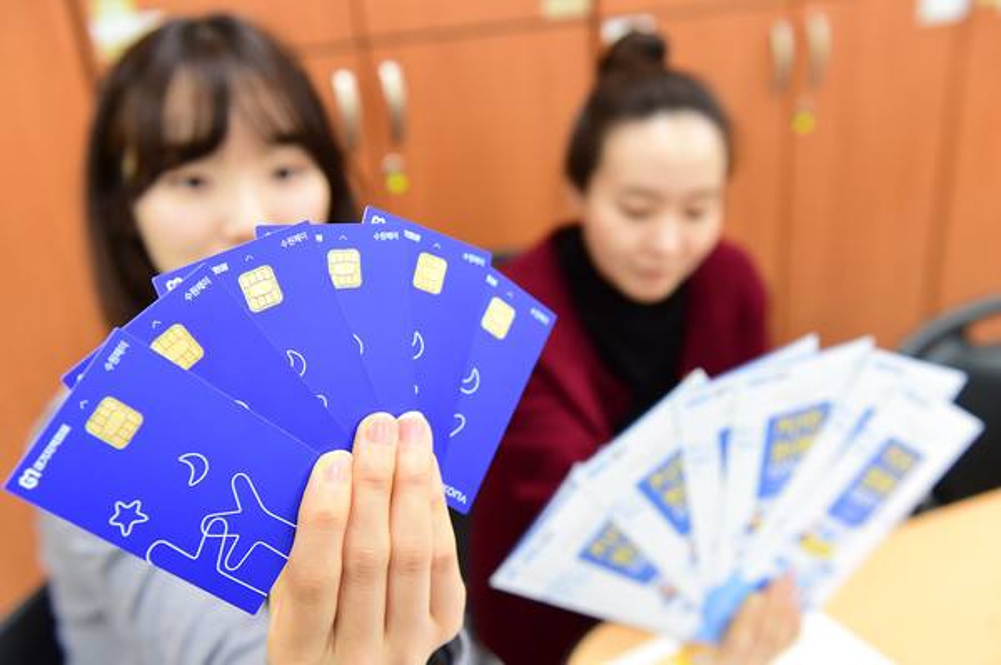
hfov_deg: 53.2
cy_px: 332
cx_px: 500
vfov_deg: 36.8
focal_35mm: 36
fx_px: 1000
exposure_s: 1/80
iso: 2000
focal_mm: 36
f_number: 4.5
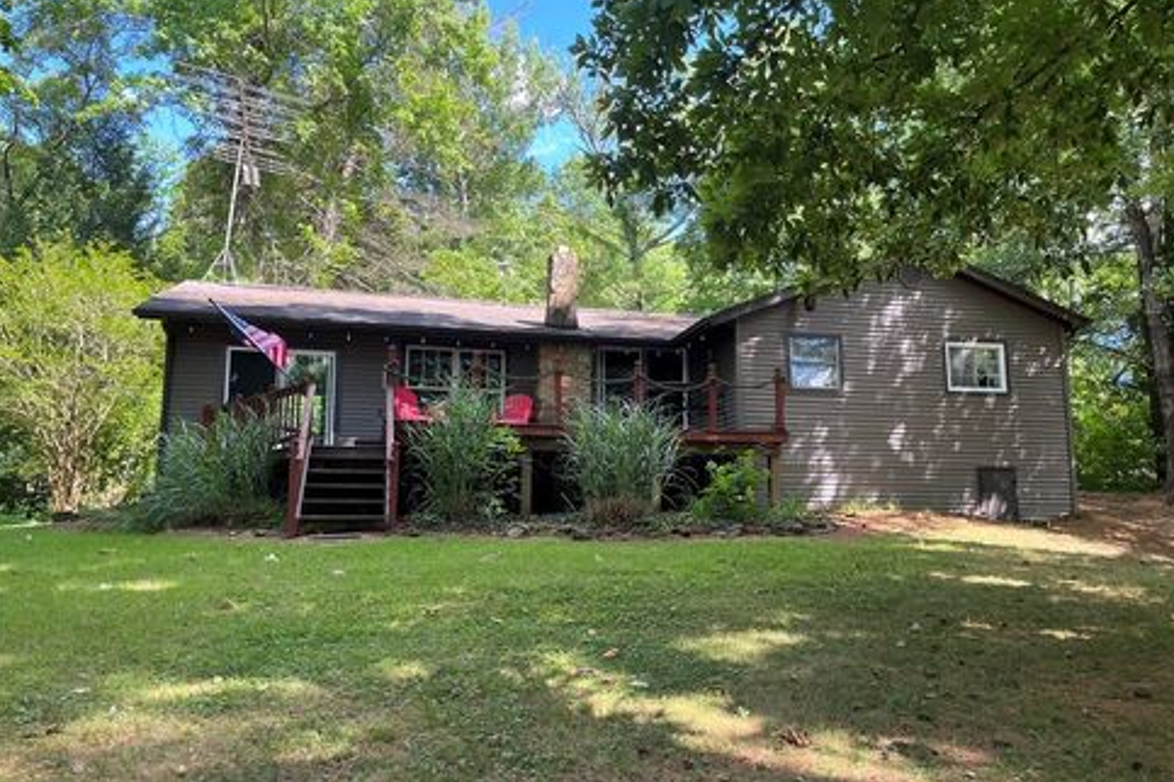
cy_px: 424
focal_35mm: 28
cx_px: 600
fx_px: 913
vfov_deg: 46.4
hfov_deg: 65.5
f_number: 1.6
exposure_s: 1/216
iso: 40
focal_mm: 5.1
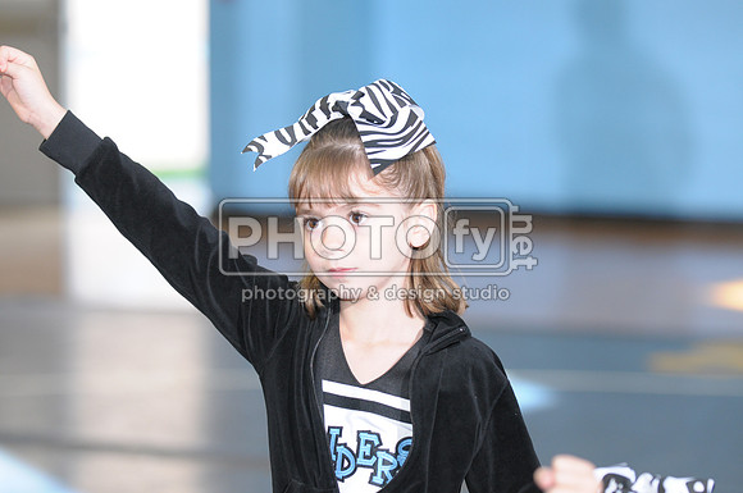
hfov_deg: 12.5
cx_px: 372
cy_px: 246
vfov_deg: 8.3
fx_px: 3401
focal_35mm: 165
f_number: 2.8
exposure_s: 1/125
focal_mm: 110
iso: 500
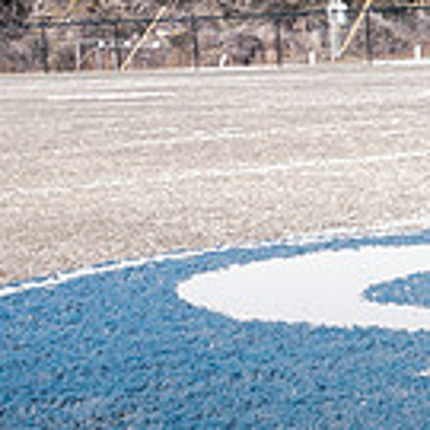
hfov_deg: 9.8
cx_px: 1000
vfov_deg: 10.9
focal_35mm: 160
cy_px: 76
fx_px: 2249
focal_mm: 38
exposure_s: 1/400
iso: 500
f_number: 5
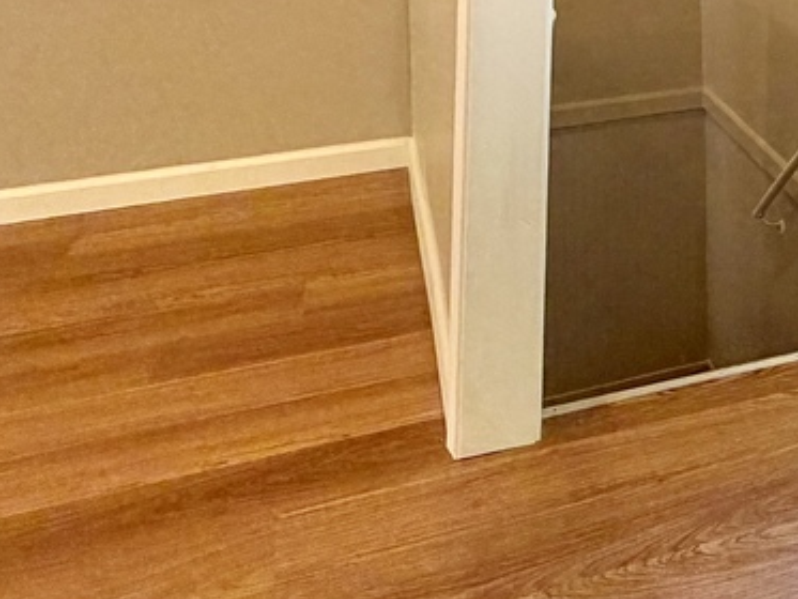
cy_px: -165
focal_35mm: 54
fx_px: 1245
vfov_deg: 24.0
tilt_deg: -3.9
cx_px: 1042
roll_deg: +0.0
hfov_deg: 28.8
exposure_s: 1/120
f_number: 2.2
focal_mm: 2.22
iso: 160
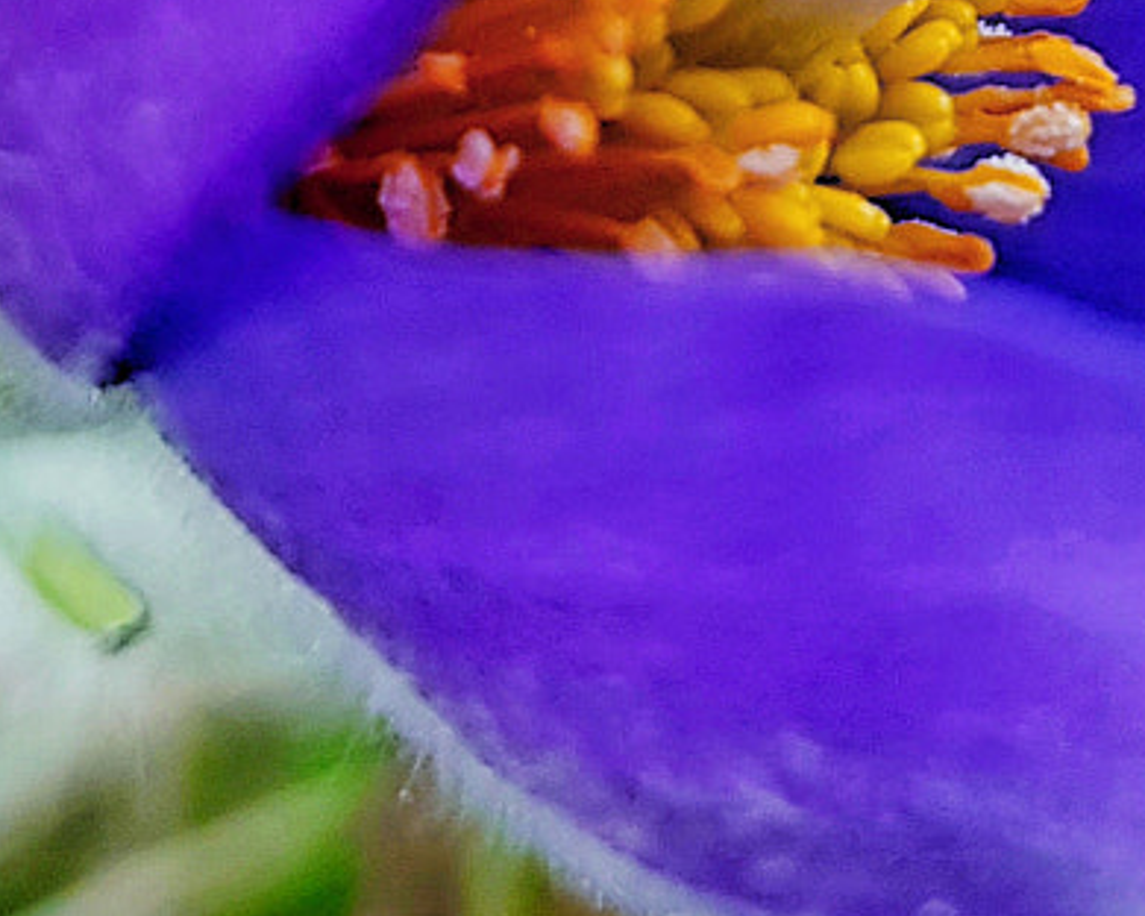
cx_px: 907
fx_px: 3524
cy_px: -138
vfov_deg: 14.4
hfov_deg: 18.3
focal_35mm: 104
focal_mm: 4.2
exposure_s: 1/109
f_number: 1.7
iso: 100
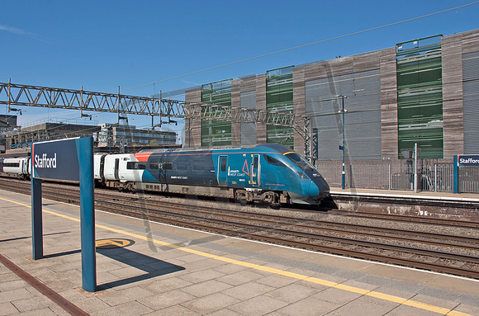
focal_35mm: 27
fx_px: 358
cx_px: 240
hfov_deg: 67.5
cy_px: 158
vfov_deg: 47.6
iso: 200
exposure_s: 1/320
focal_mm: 18
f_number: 9
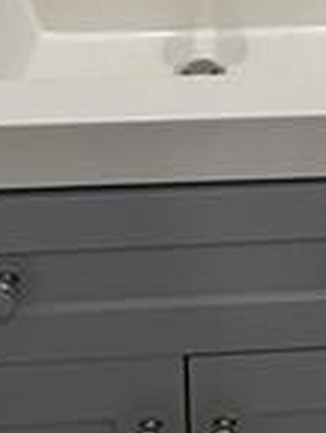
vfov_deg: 20.9
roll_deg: +0.2
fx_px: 928
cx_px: 317
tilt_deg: -9.9
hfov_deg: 19.4
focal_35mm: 74
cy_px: -272
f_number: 2.2
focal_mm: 2.22
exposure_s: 1/120
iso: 100
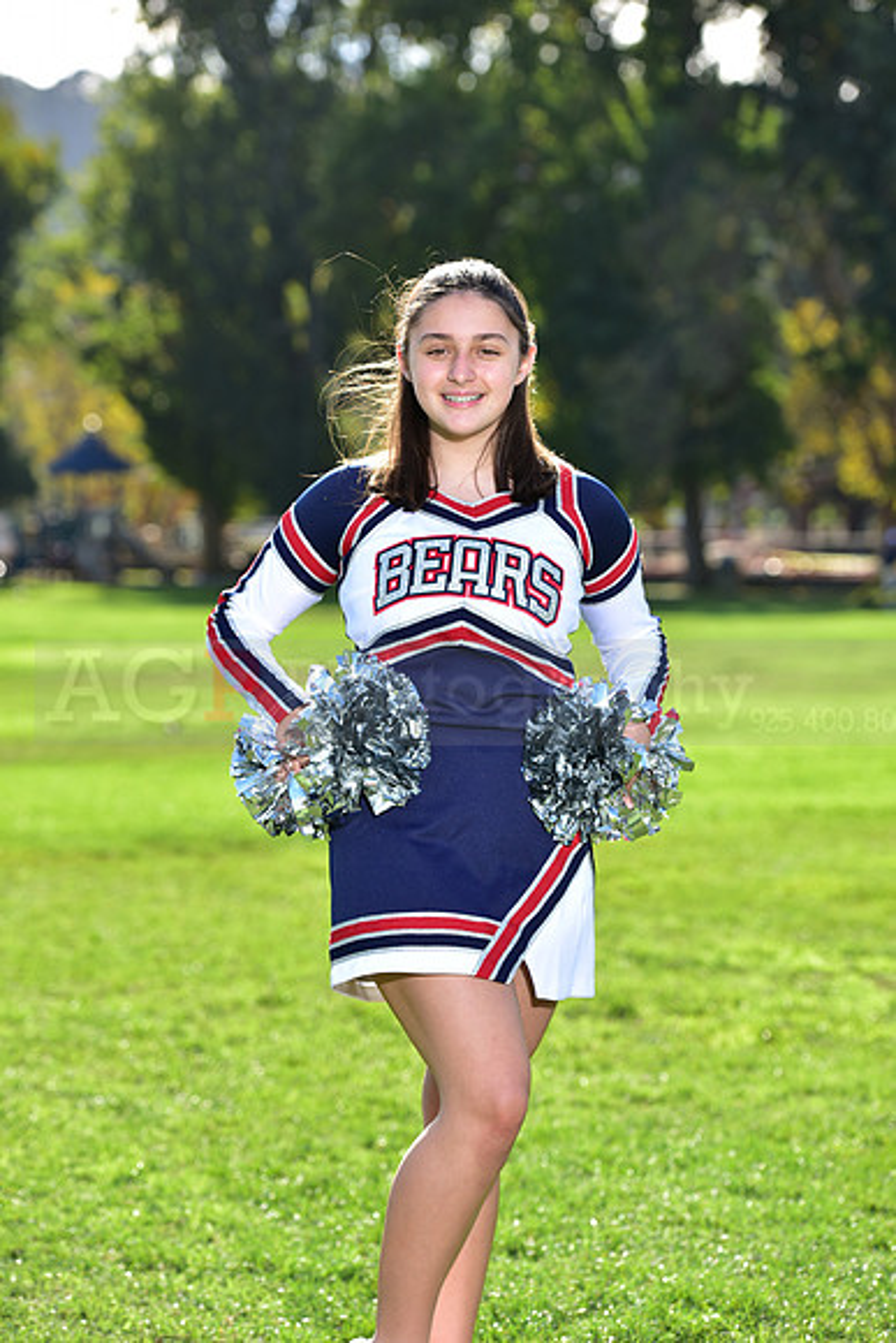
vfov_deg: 20.0
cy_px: 672
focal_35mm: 102
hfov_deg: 13.4
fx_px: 3805
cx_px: 448
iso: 80
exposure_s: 1/250
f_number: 5.6
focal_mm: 102
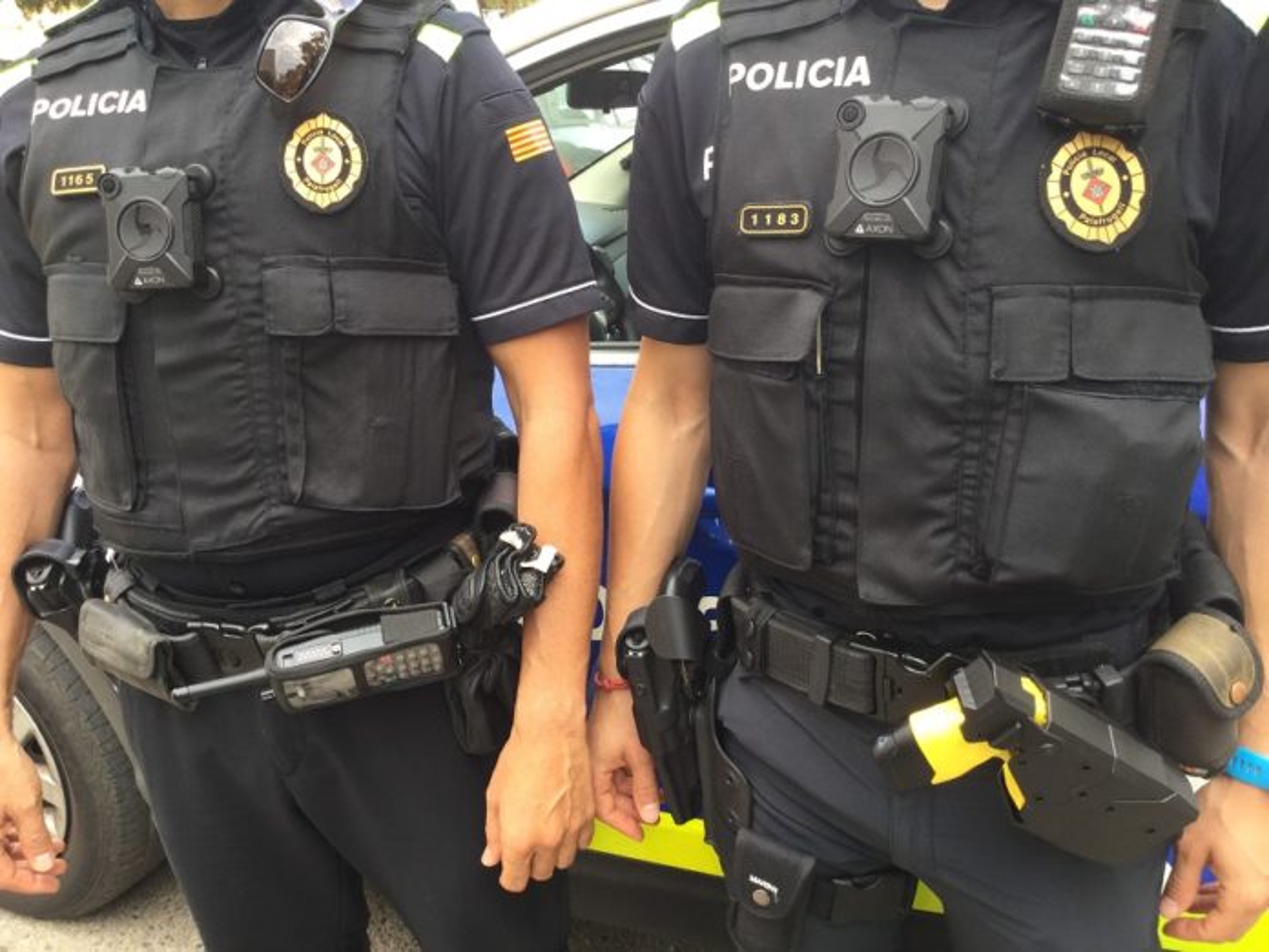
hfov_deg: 58.4
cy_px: 476
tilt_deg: -20.9
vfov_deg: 45.4
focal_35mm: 31
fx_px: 1136
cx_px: 634
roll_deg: +1.9
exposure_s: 1/100
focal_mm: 3.3
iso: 25
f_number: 2.4
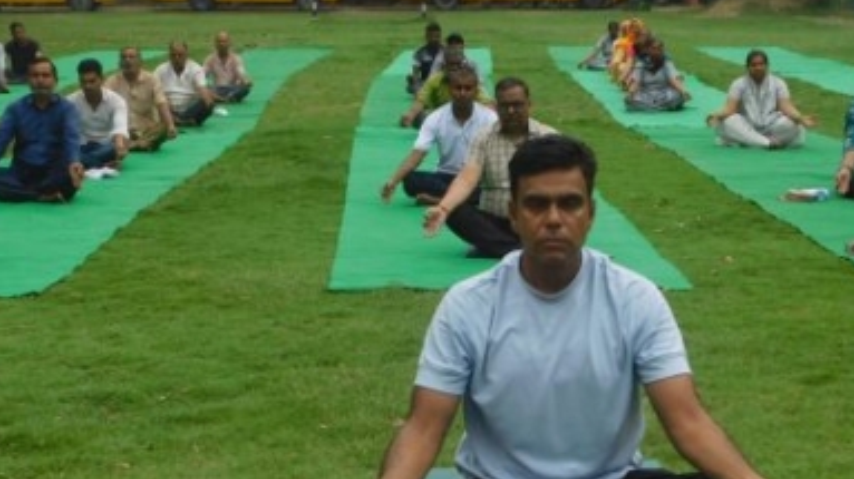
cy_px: 270
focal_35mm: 82
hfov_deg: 25.9
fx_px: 1856
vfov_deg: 14.7
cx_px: 511
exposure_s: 1/640
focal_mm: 8
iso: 125
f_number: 3.7
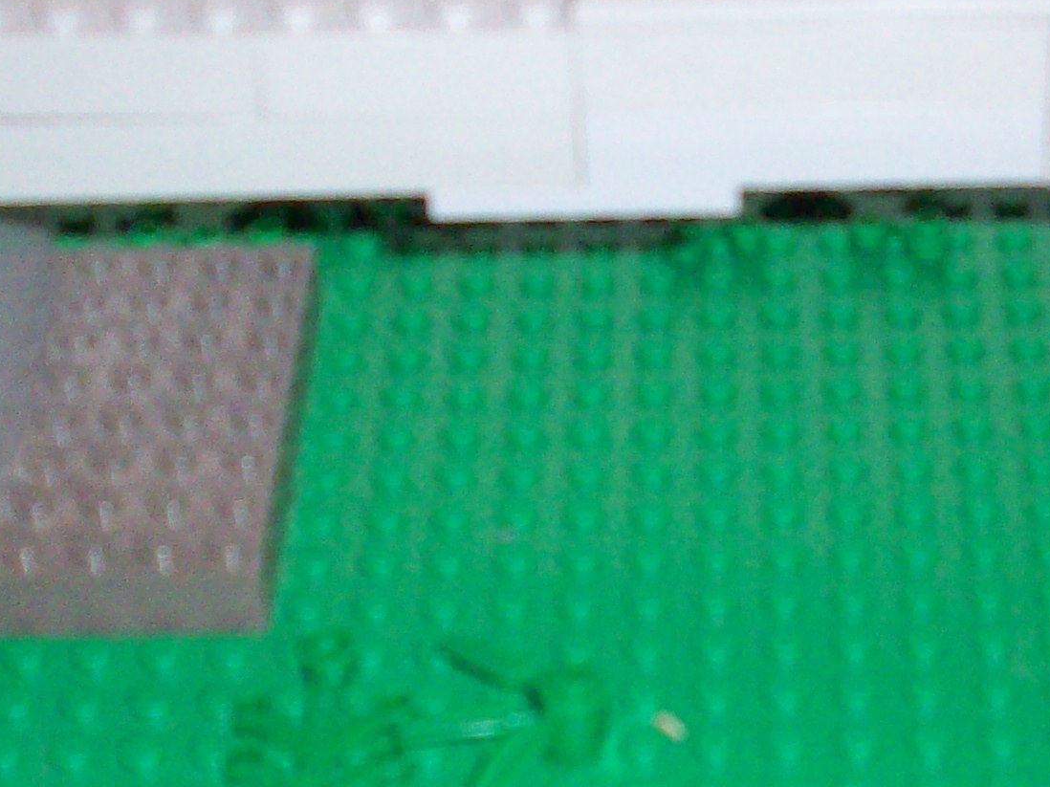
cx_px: 842
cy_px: 582
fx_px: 3124
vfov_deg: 14.3
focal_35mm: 103
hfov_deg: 18.9
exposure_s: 1/64
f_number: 2.8
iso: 200
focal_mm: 6.2
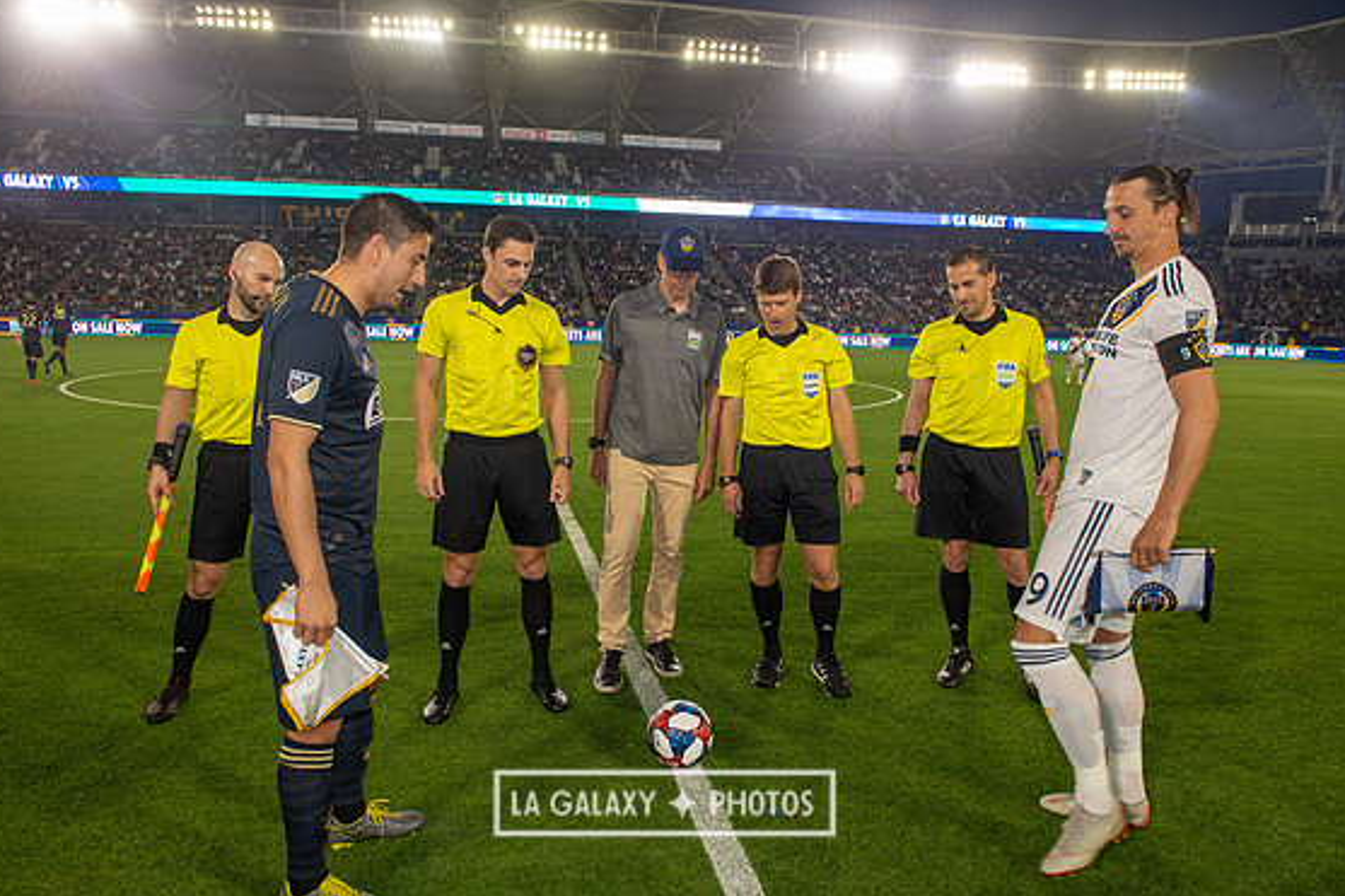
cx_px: 664
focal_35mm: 25
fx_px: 934
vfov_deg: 51.3
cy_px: 441
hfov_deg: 71.5
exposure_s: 1/200
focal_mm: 24
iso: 640
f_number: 7.1
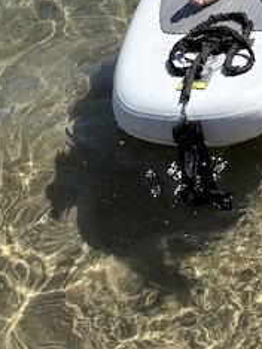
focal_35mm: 82
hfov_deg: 16.9
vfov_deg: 20.0
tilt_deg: -17.6
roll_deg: +0.2
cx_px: 345
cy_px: -197
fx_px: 826
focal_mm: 6.76
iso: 80
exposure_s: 1/6711
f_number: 1.78
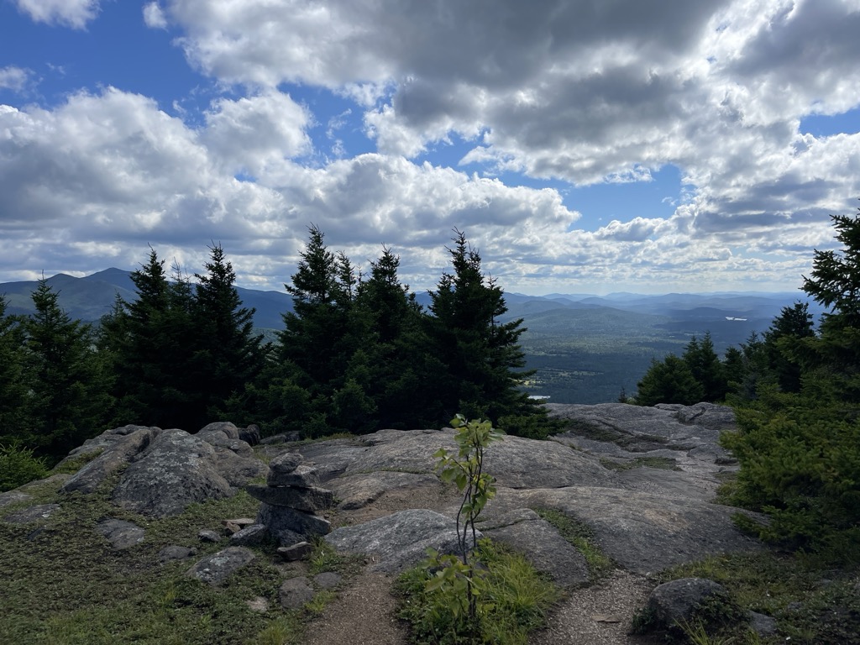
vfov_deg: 53.1
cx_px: 430
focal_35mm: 26
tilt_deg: -2.9
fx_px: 646
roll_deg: +0.9
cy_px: 322
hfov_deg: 67.3
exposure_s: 1/10989
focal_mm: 5.1
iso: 50
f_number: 1.6
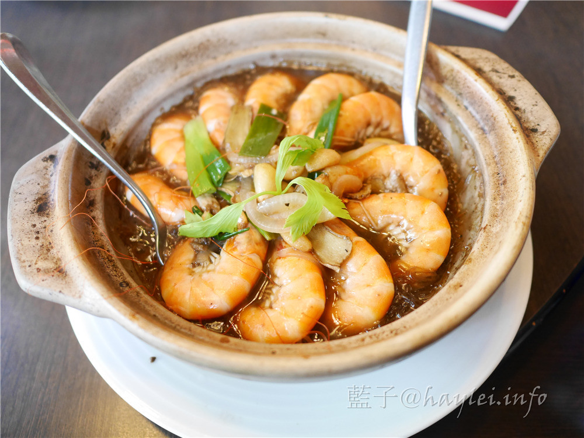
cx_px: 292
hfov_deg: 60.0
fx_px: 506
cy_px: 219
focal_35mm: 30
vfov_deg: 46.8
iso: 1250
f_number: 1.7
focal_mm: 15
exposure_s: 1/60
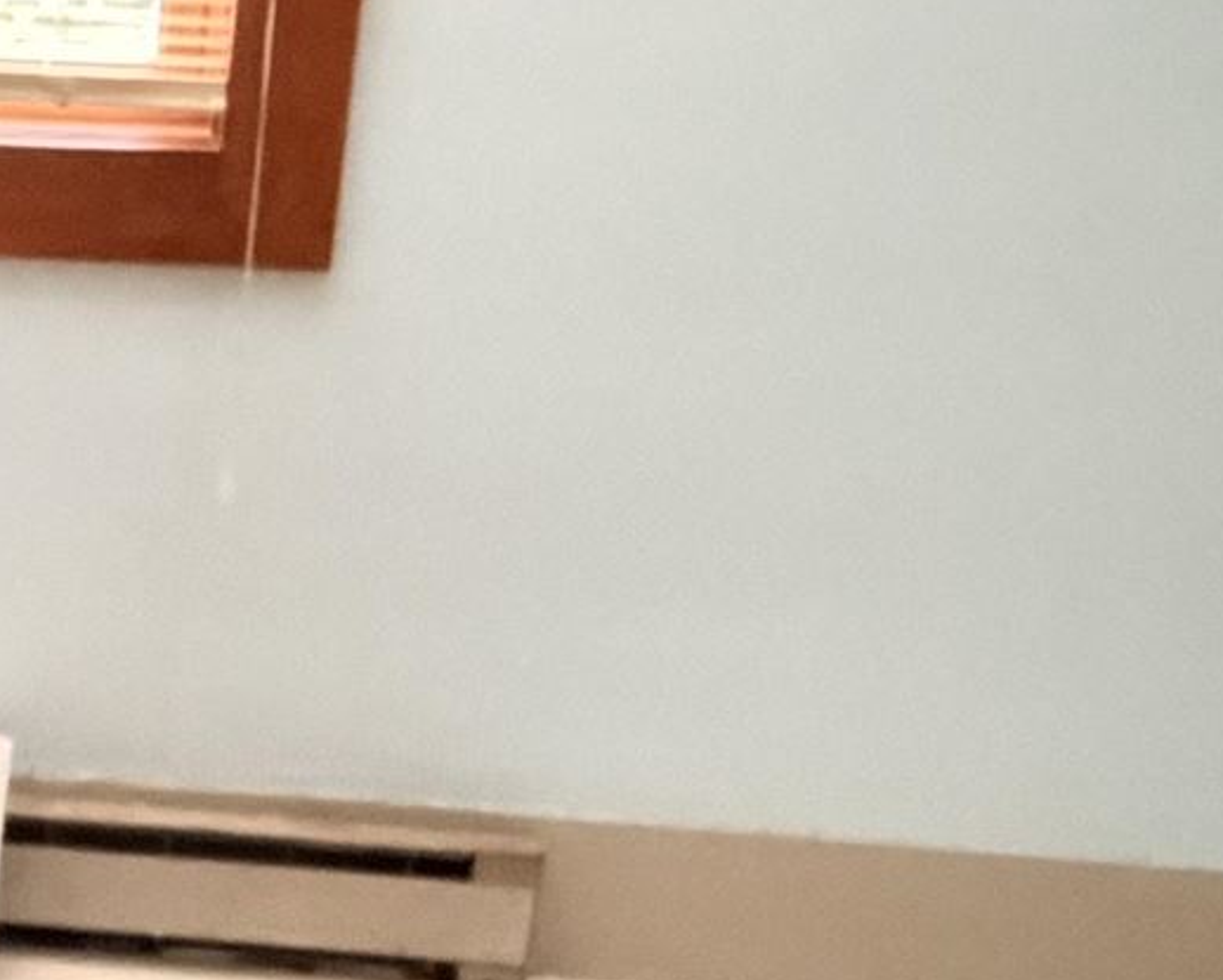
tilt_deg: -19.5
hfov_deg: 20.7
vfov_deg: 18.9
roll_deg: +1.2
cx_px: -517
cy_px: 654
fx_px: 2934
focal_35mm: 81
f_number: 2.2
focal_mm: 2.22
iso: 1600
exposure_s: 1/30
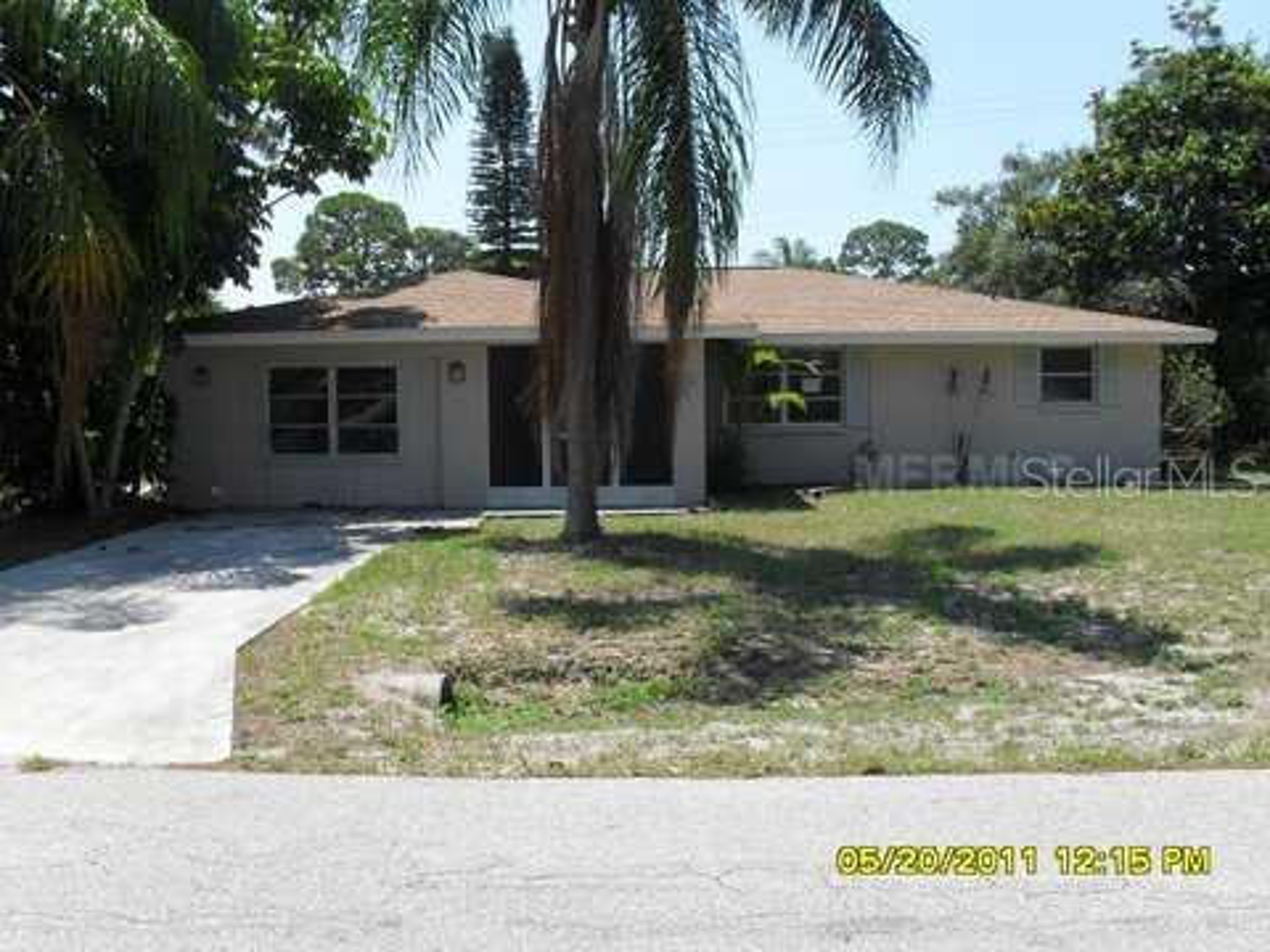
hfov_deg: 52.6
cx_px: 635
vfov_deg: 40.7
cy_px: 476
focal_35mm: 35
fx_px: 1284
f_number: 8.4
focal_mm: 6.3
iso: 100
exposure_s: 1/180
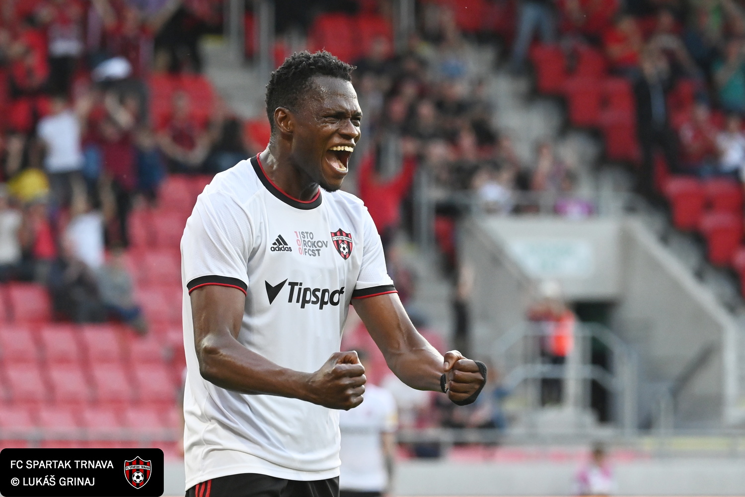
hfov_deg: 10.3
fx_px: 4139
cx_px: 372
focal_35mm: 200
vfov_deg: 6.9
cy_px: 248
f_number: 5
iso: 4000
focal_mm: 200
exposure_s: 1/1600
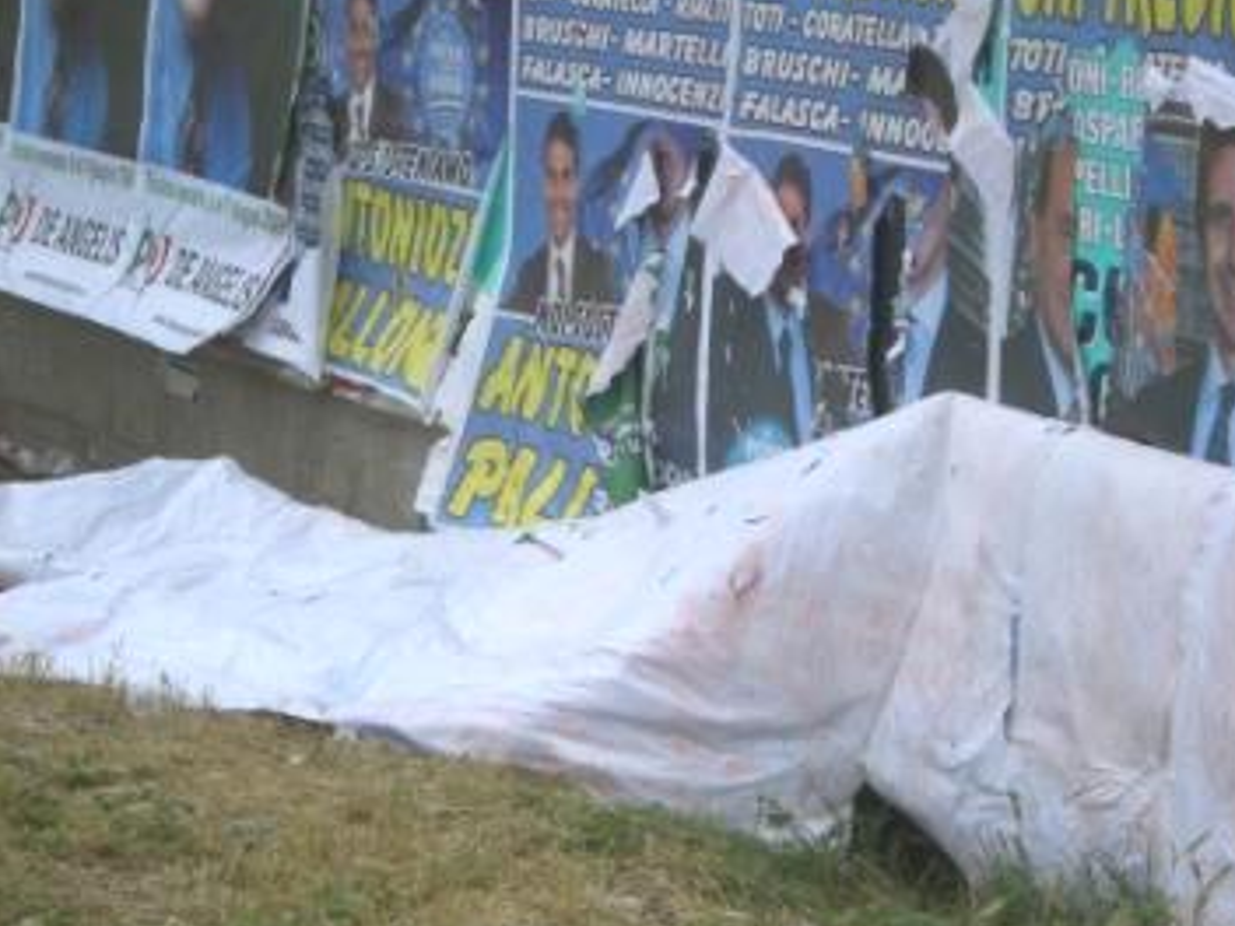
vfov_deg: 10.2
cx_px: 782
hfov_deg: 13.6
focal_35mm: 145
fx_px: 5173
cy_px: 544
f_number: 8.3
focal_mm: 18.6
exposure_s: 1/160
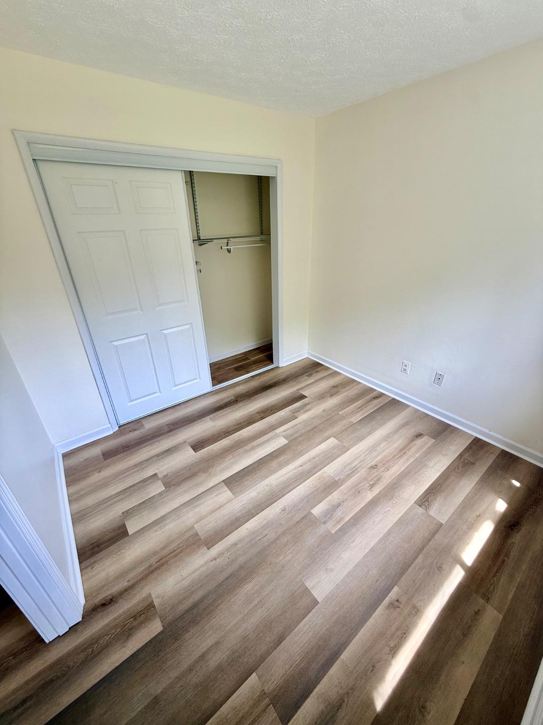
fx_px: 293
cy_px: 362
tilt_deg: -25.2
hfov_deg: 85.7
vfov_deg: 102.1
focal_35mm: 14
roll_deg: +1.9
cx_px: 272
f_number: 2.2
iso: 50
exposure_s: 1/99
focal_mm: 2.22
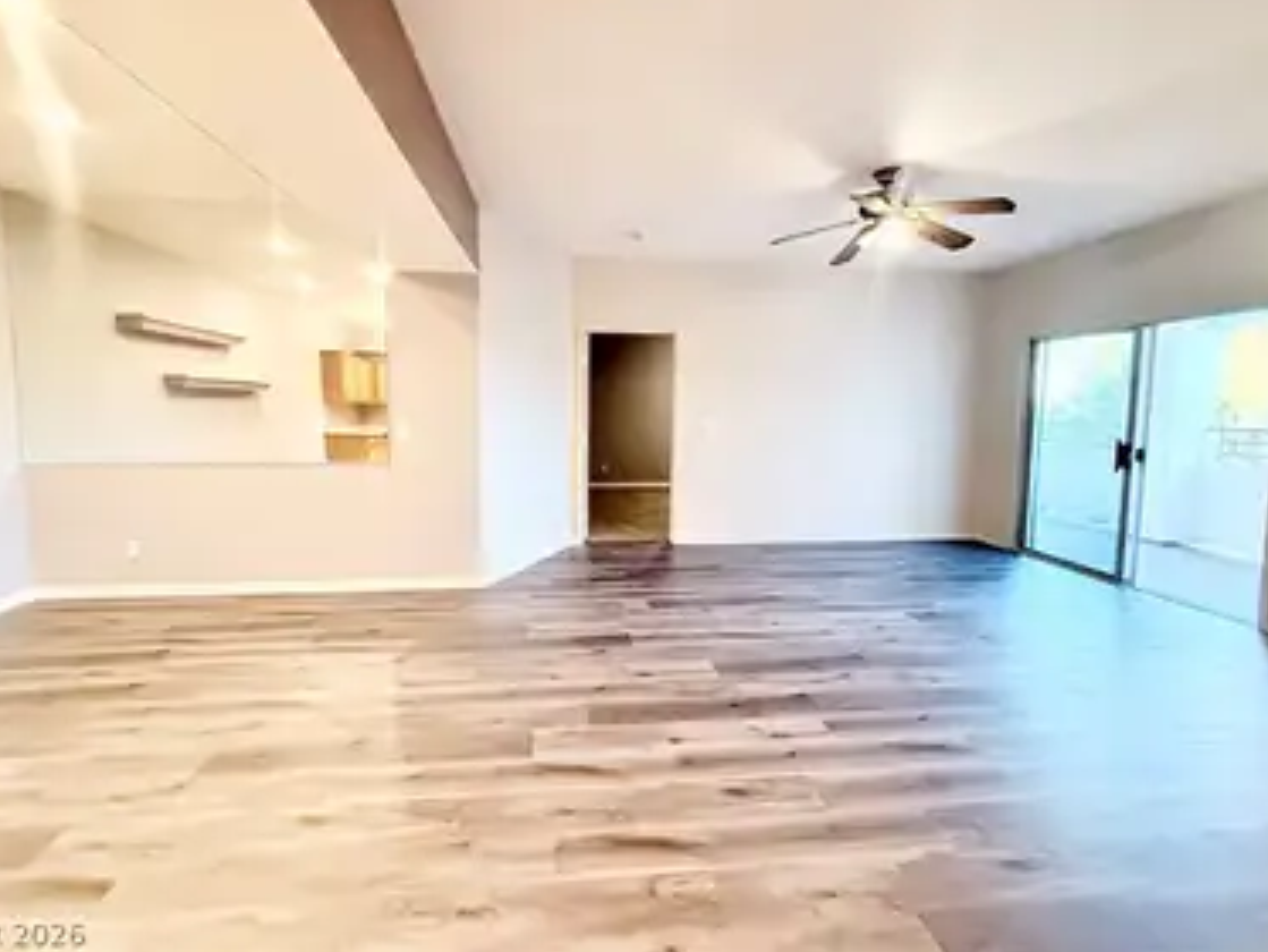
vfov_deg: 81.7
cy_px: 445
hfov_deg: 98.1
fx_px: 550
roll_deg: -0.8
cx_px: 619
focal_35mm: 15
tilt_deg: -3.3
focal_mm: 2.22
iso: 640
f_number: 2.2
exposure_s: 1/60
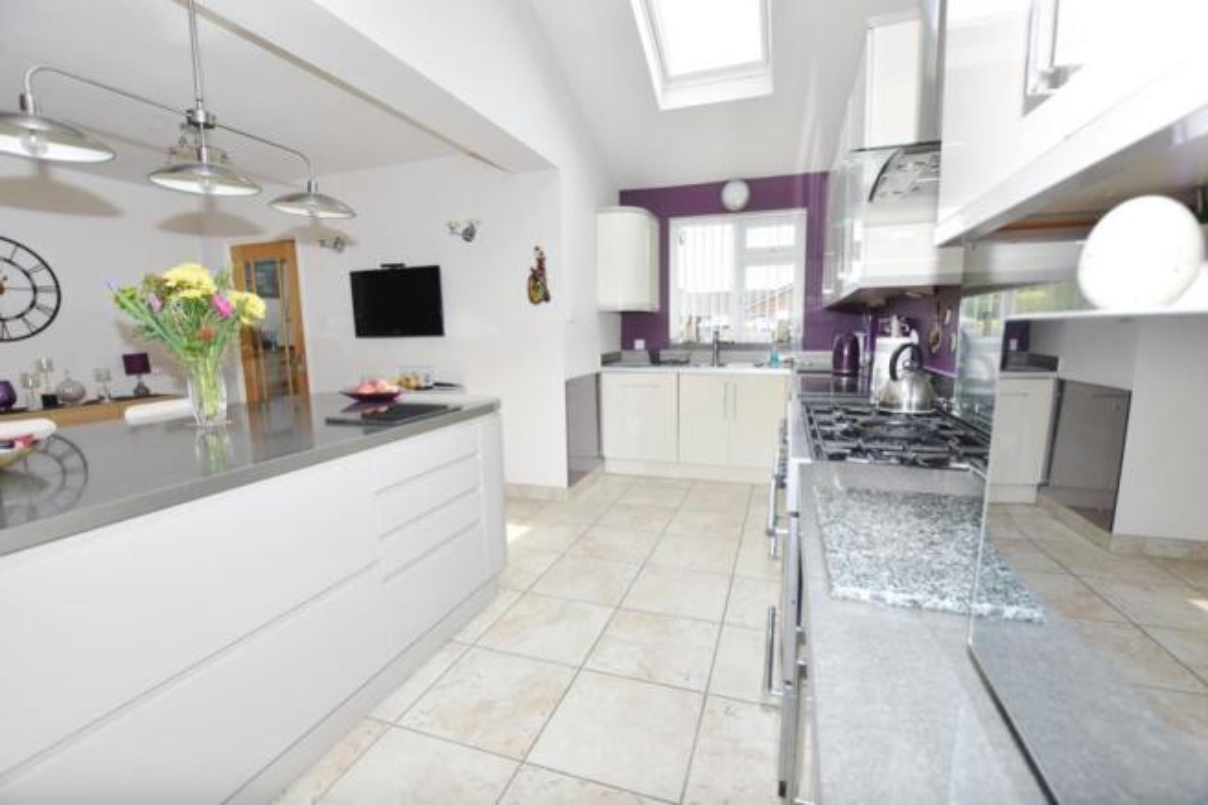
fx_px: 503
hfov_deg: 100.4
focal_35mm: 15
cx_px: 604
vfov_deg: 77.3
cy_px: 402
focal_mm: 10
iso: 220
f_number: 5.6
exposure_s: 1/250
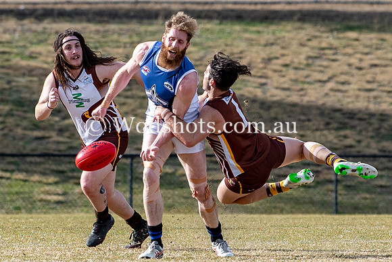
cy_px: 143
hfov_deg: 1.9
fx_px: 11729
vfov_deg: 1.3
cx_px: 174
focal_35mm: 1077
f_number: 3.5
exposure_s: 1/1600
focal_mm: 200
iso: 160
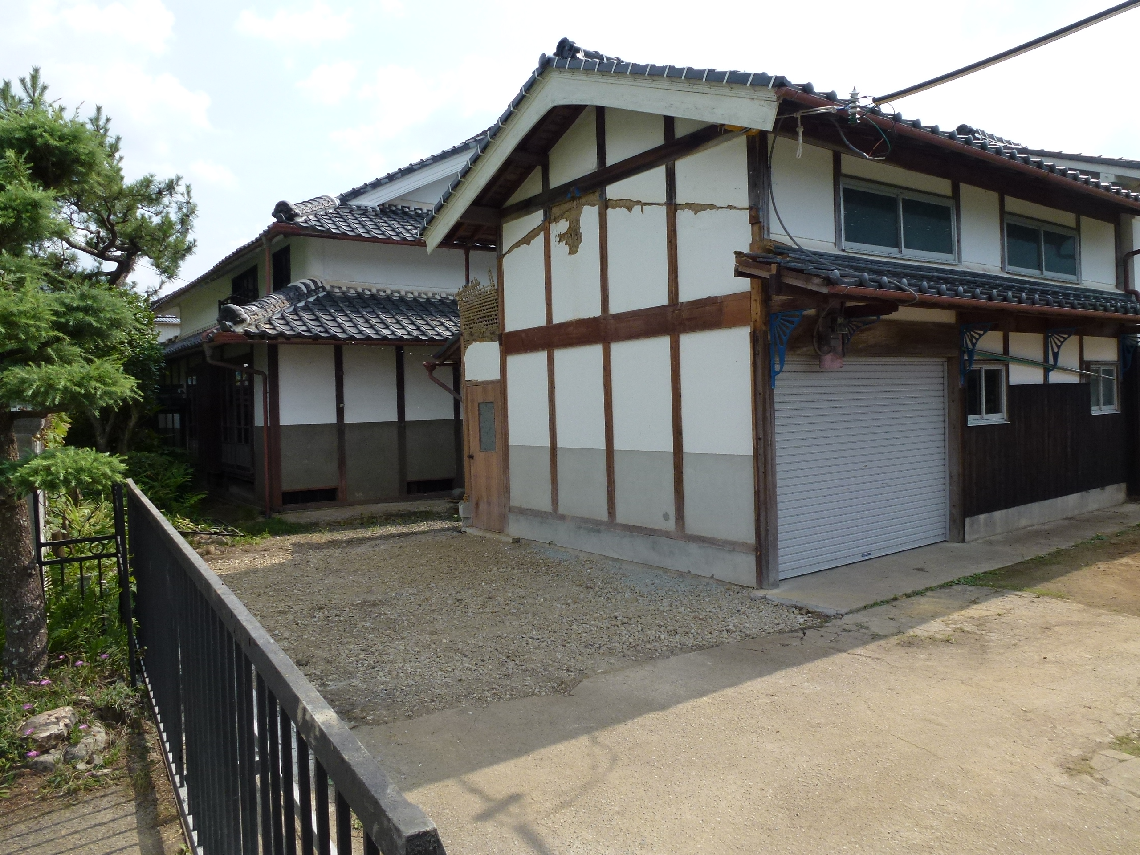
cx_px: 570
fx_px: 790
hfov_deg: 71.6
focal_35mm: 24
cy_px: 428
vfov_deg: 56.8
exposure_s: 1/640
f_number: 4
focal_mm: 4.3
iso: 100
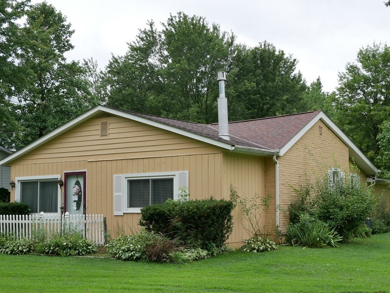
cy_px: 157
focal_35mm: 48
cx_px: 217
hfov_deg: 39.6
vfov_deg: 30.3
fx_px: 541
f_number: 6.3
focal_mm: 18
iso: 200
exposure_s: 1/320
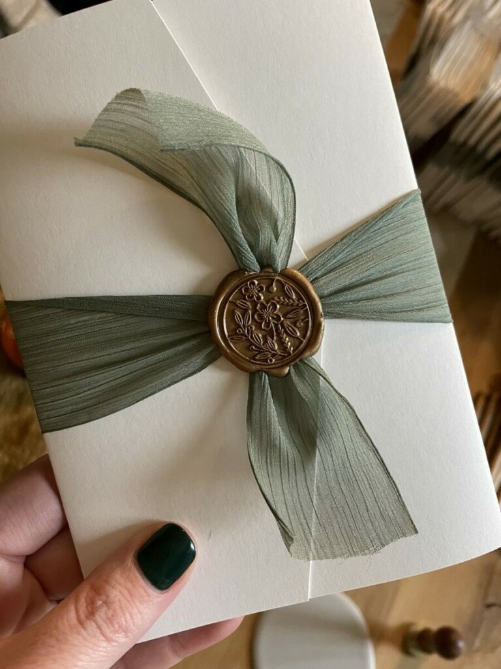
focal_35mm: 26
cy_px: 334
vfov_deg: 67.3
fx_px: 502
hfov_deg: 53.1
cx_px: 250
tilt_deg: -60.7
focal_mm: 4.2
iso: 200
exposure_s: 1/50
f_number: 1.6
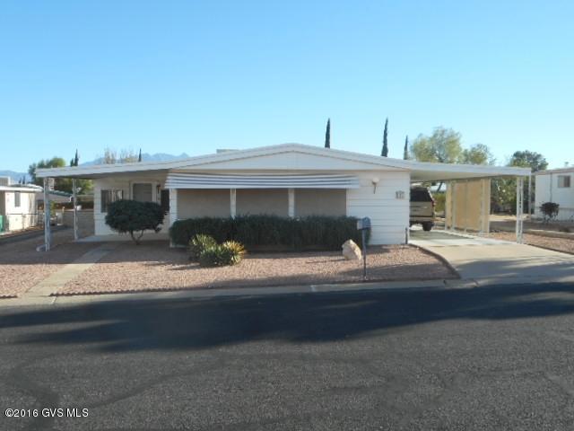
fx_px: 564
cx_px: 287
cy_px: 216
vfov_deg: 41.8
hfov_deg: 54.0
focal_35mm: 34
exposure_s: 1/320
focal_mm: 6
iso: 80
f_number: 4.2
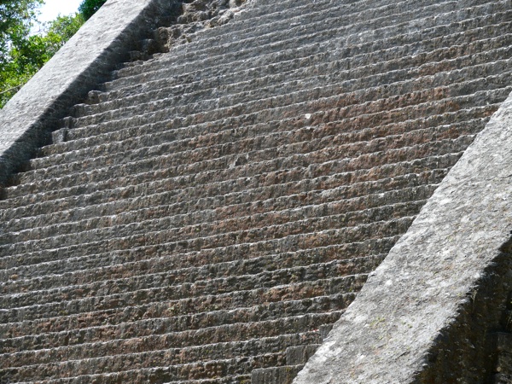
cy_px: 192
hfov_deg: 12.2
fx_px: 2396
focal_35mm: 162
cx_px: 256
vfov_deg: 9.2
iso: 100
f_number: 4
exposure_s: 1/250
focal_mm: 34.3
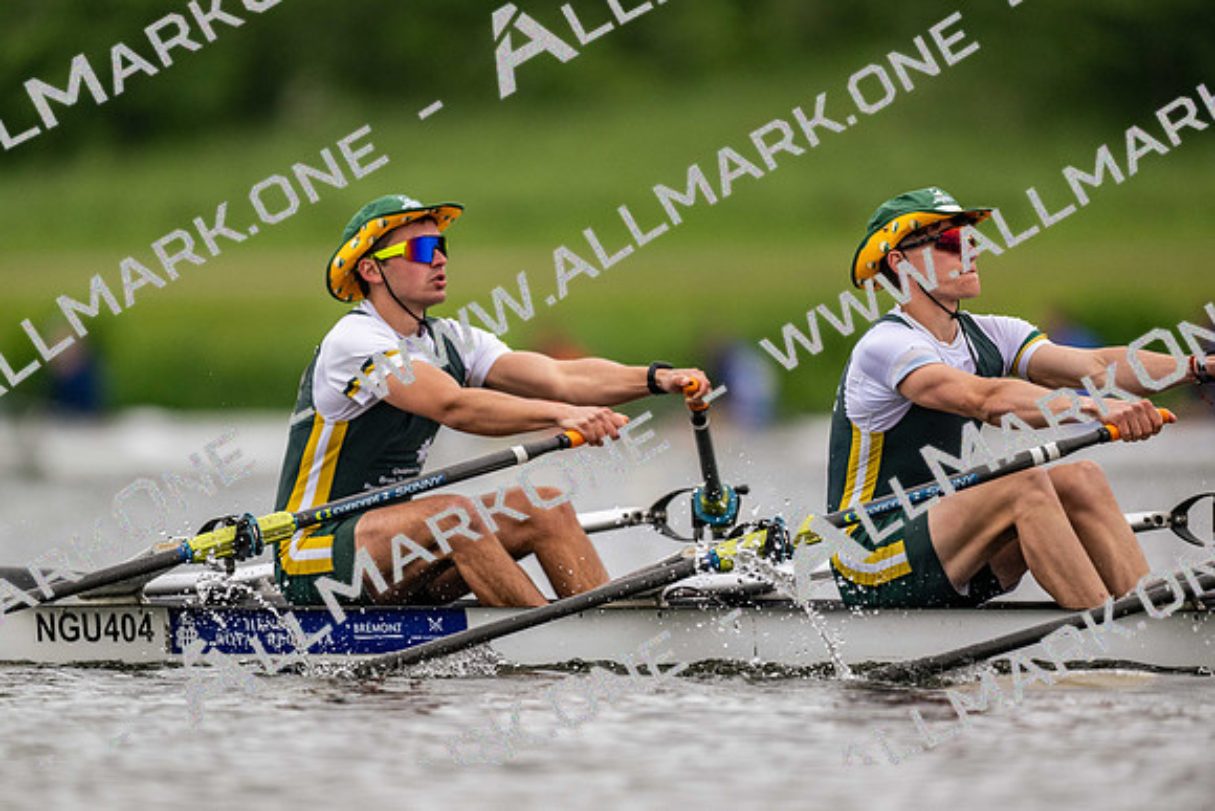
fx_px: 20254
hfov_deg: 3.4
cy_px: 406
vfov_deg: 2.3
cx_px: 608
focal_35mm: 600
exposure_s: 1/2000
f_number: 4
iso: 1400
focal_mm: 600
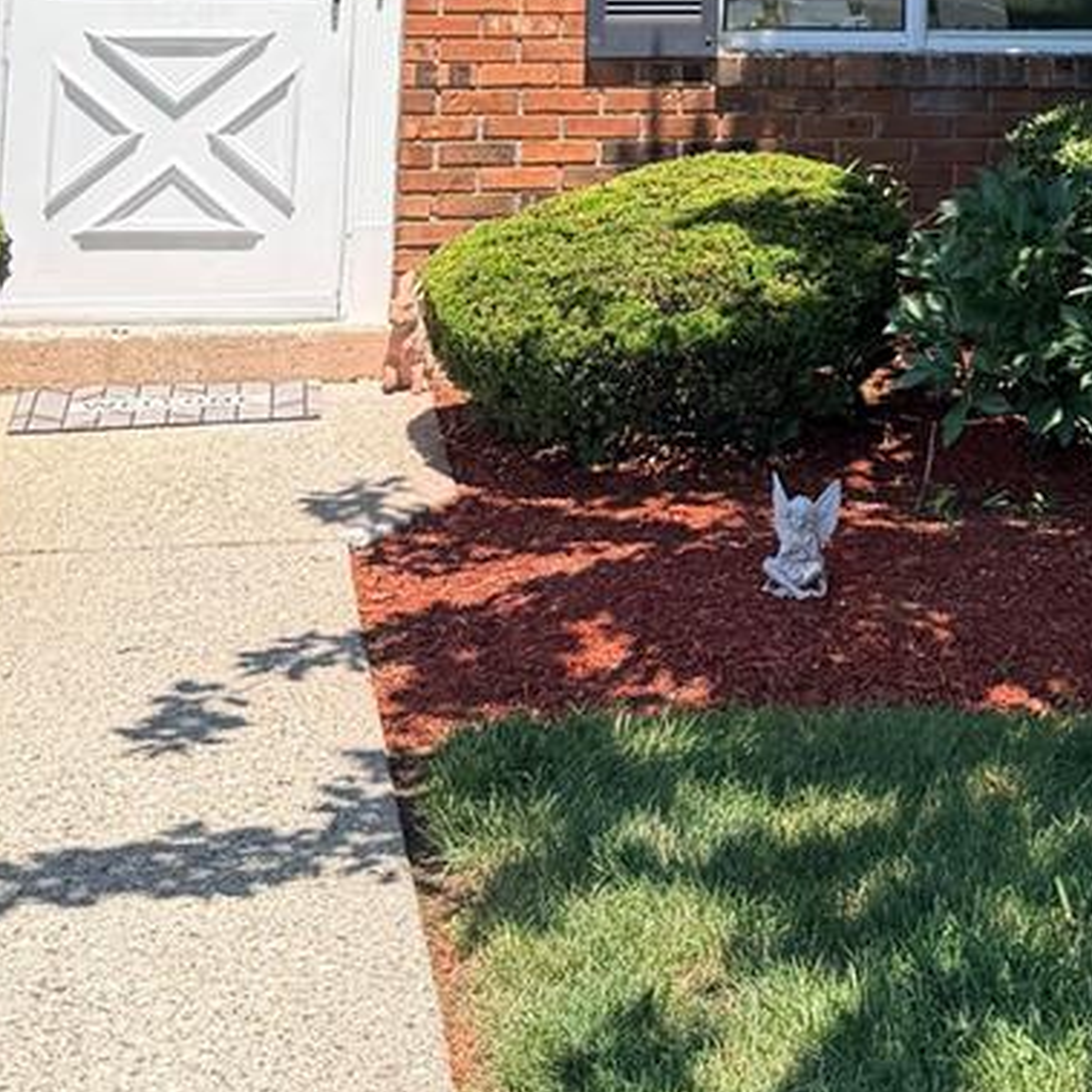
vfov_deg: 18.3
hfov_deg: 19.9
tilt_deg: +3.6
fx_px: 3069
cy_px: -461
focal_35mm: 86
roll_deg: -1.0
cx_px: 890
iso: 80
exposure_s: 1/2445
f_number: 1.78
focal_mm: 6.76
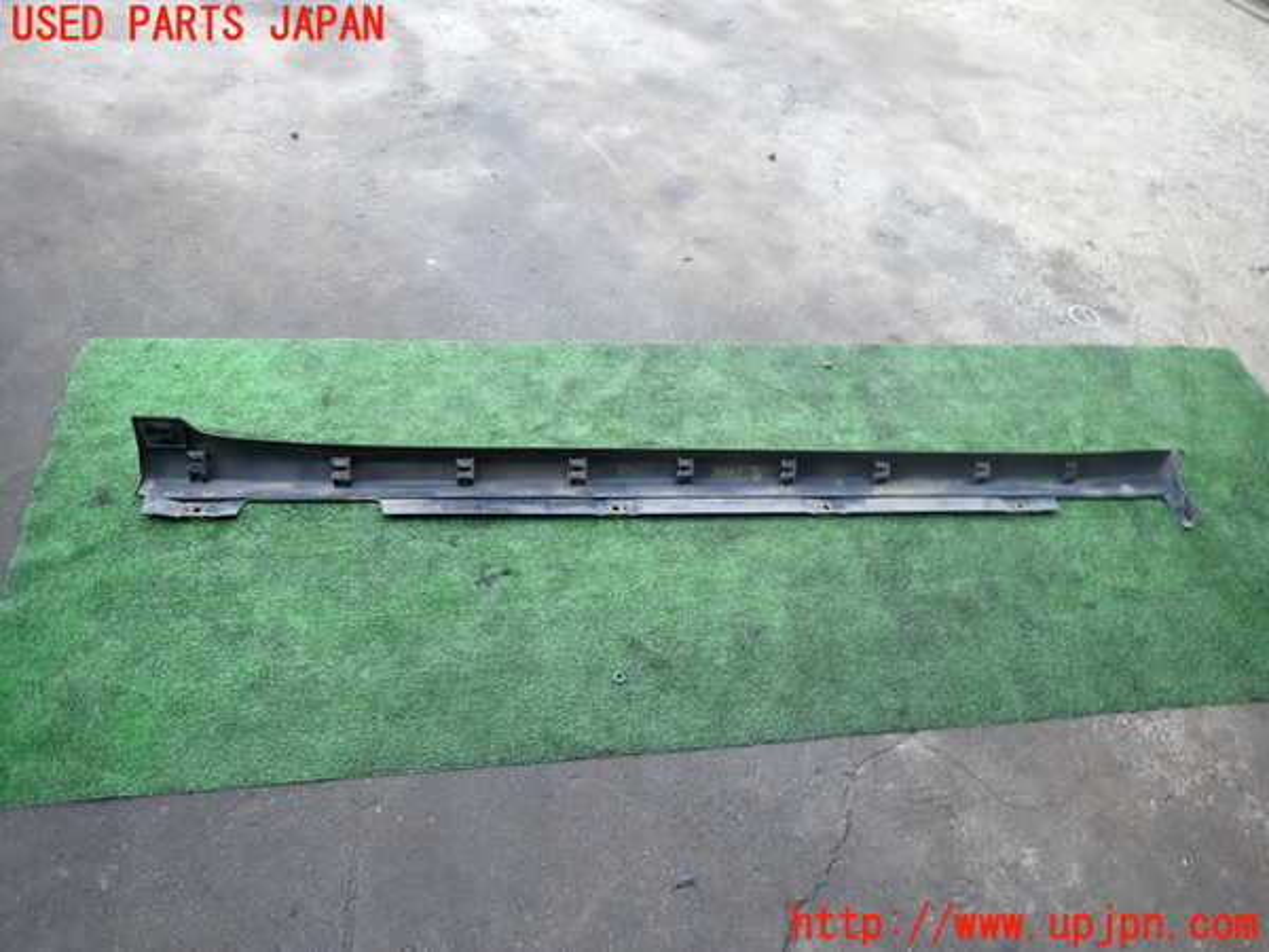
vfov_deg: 54.9
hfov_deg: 69.4
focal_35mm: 25
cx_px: 634
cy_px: 476
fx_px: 916
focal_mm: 4.5
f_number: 2
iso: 100
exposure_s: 1/200
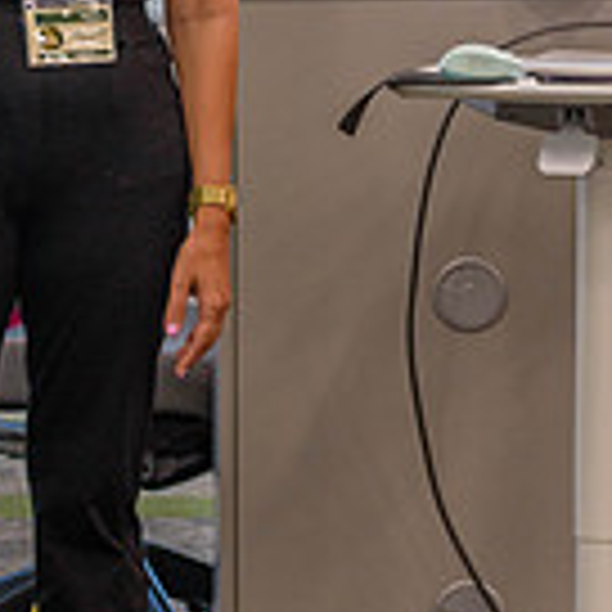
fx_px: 6761
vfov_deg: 5.2
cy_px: 108
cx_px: 68
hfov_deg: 5.2
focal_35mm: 338
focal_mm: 80
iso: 800
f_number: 4.8
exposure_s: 1/200
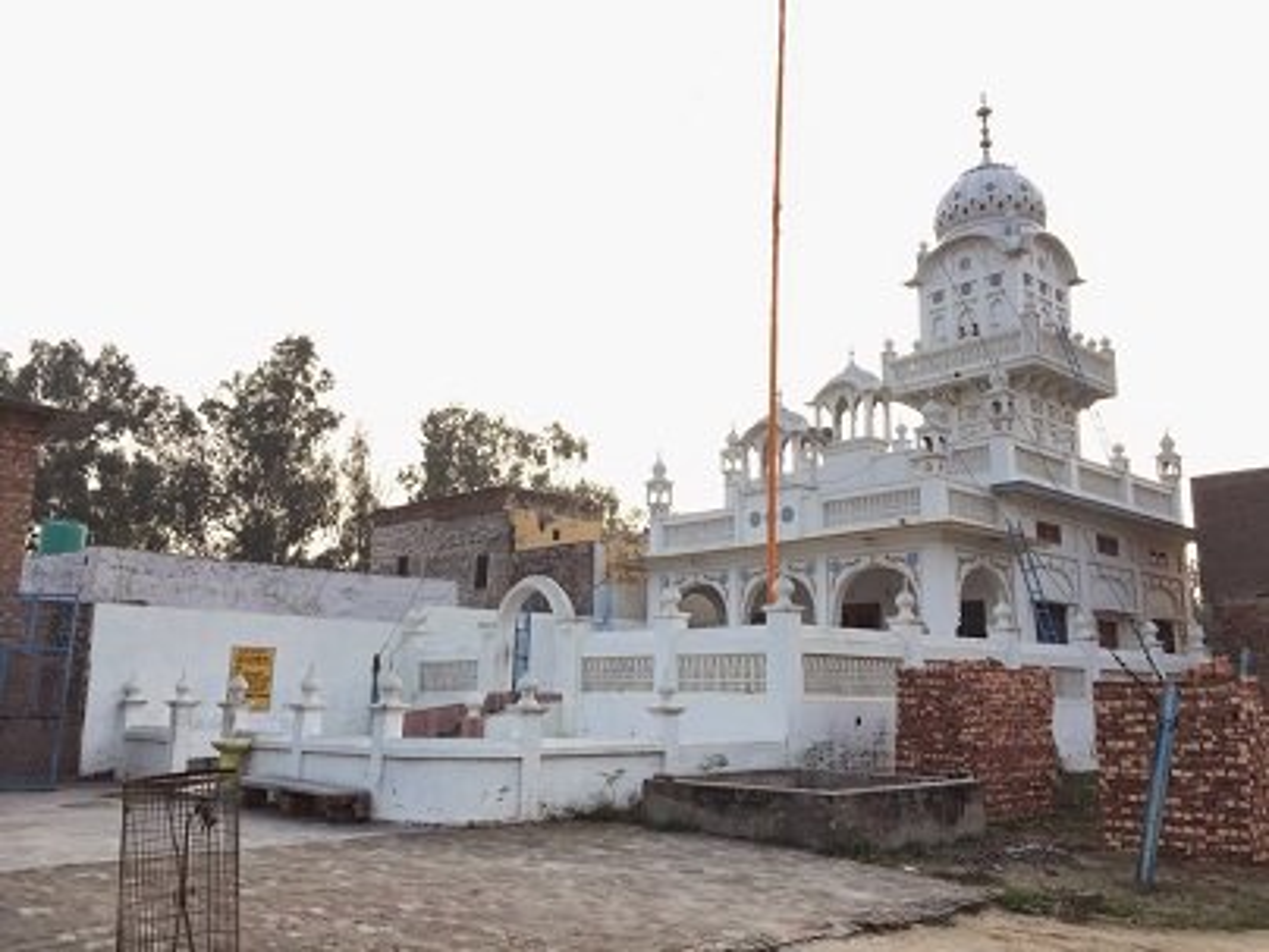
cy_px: 476
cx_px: 634
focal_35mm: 29
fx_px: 1063
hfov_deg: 61.7
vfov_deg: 48.2
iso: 32
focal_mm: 4.15
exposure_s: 1/295
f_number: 2.2
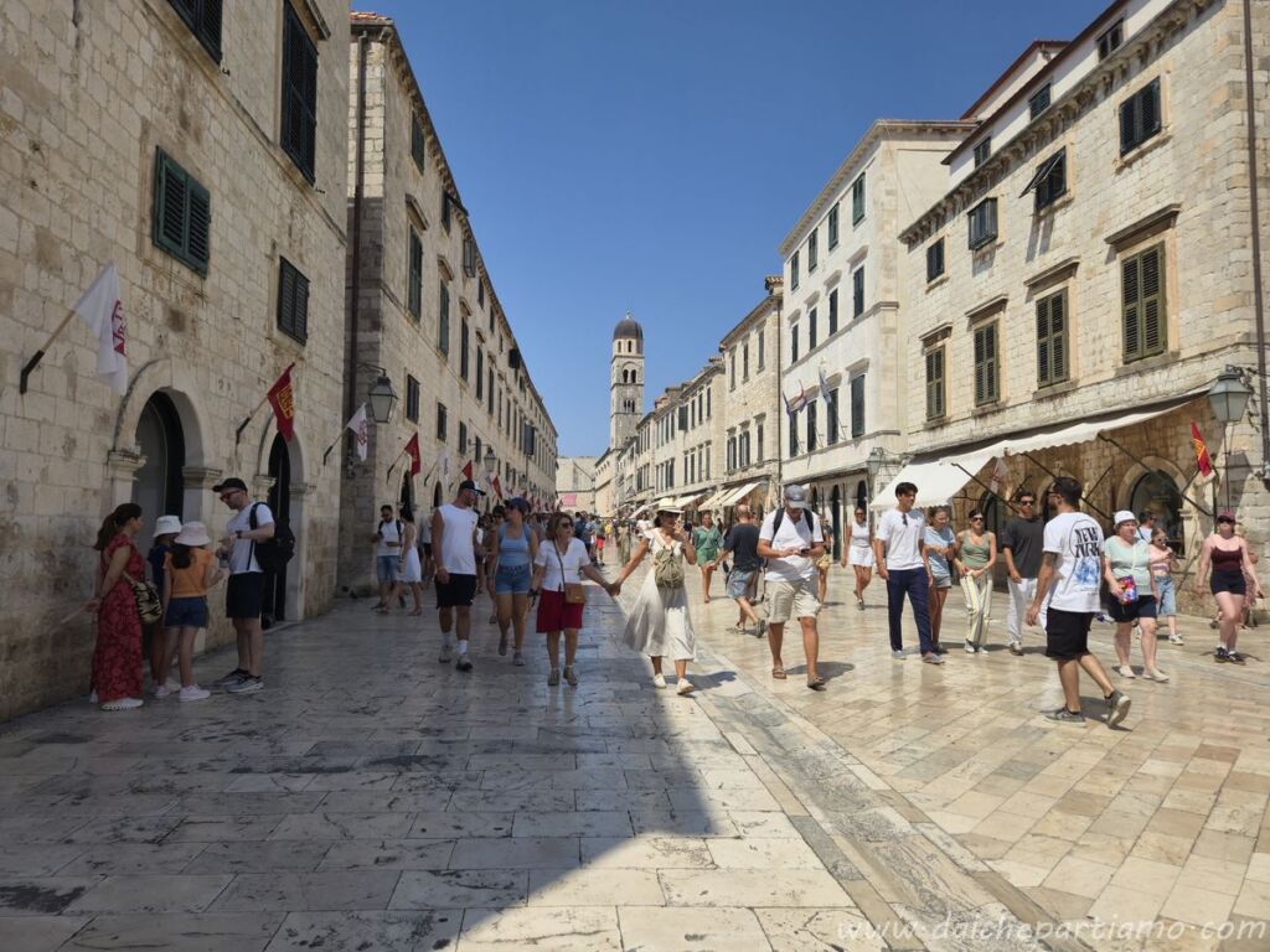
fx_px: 844
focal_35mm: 23
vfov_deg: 58.9
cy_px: 476
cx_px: 635
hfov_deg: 73.9
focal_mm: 5.4
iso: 25
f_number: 1.8
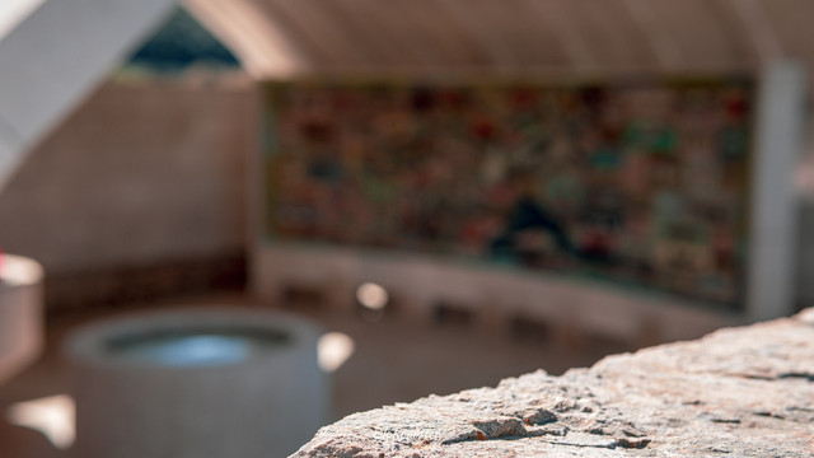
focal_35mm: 47
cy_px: 230
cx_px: 407
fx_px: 1020
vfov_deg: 25.3
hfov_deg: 43.5
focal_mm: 30
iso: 100
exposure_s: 1/160
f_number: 4
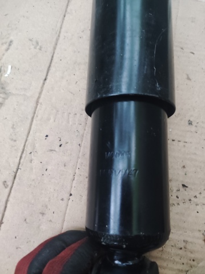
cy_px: 137
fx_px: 134
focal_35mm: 17
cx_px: 102
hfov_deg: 74.6
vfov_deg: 91.1
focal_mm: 4.74
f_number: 1.79
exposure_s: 1/33
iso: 2958
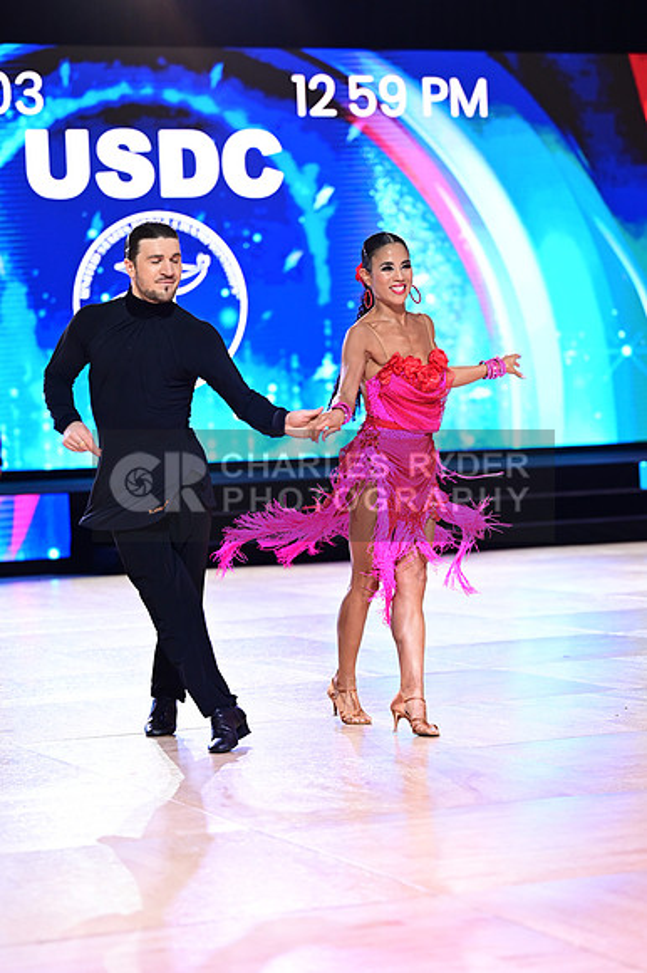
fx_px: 2618
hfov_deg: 14.1
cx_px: 324
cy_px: 486
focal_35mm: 97
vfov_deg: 21.0
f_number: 2.8
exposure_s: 1/400
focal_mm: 97
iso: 2000
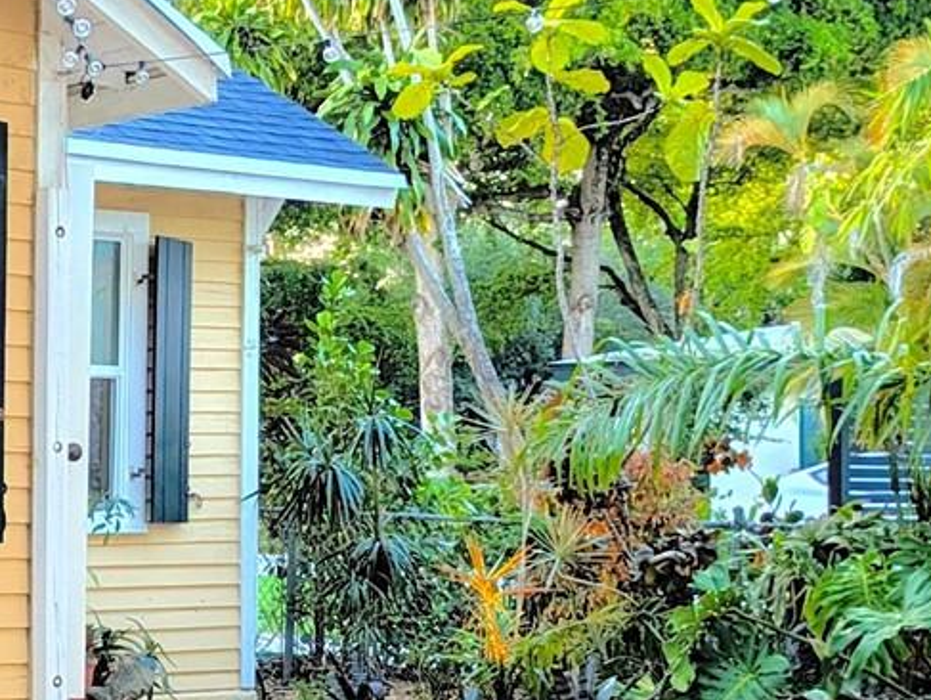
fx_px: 2207
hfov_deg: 21.9
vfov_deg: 18.0
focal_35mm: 82
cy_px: 444
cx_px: -205
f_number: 1.89
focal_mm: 5.43
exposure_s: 1/846
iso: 41
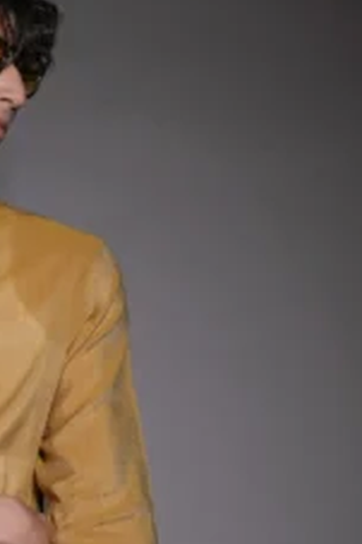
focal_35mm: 209
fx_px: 3157
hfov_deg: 6.5
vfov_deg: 9.7
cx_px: -98
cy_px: 609
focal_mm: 52.7
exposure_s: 1/250
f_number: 4
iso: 200
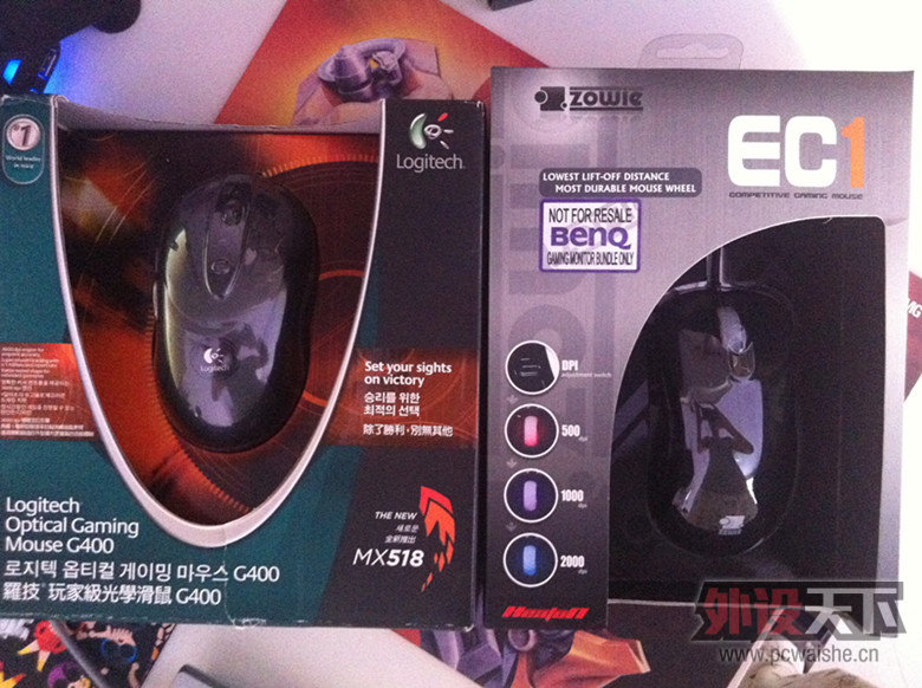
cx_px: 461
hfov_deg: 52.7
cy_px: 344
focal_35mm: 35
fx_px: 931
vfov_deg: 40.6
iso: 1000
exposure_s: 1/17
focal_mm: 3.85
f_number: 2.8
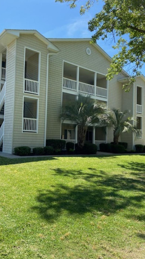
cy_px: 128
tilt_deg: +4.5
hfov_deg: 40.0
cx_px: 59
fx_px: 198
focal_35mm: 29
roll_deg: -3.1
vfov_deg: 66.1
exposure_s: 1/1429
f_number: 1.8
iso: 32
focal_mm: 4.25
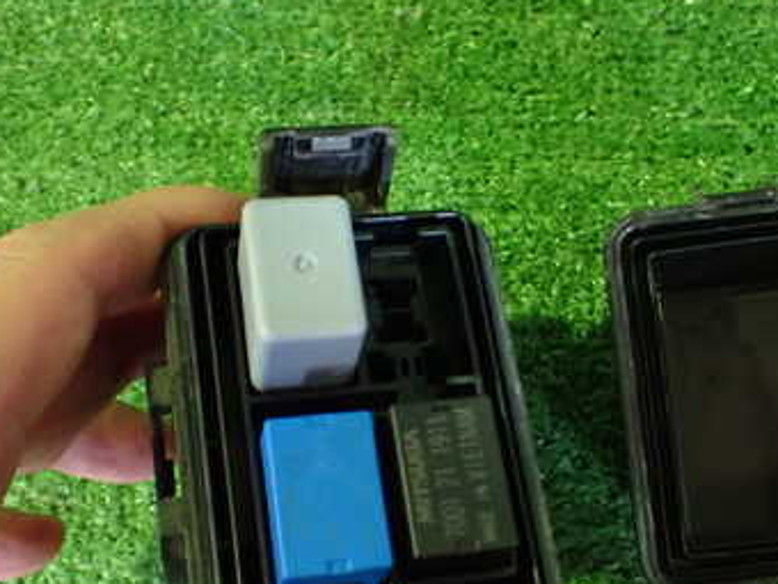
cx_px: 474
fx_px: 1191
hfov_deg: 36.0
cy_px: 360
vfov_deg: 27.4
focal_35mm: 53
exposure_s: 1/30
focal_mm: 5.4
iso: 1250
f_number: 2.3
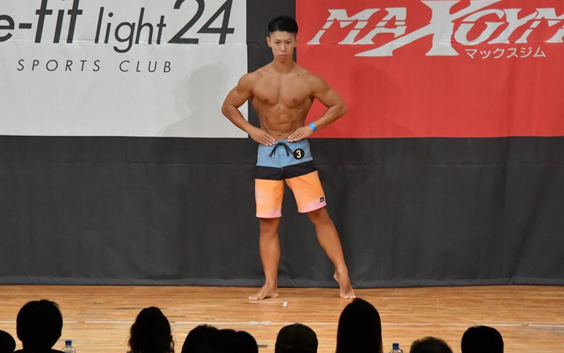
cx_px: 282
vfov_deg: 4.8
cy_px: 184
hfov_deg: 7.6
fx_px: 4244
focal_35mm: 276
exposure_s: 1/400
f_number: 5.6
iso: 8000
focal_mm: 180
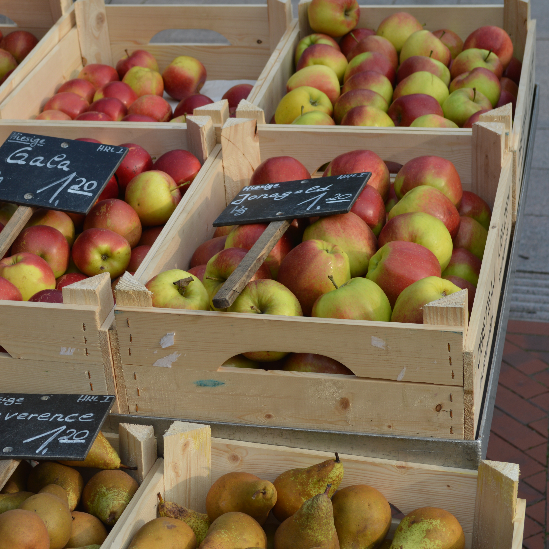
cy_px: 275
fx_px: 1310
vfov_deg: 23.7
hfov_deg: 23.6
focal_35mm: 73
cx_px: 221
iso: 100
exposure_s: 1/200
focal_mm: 38
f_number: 7.1
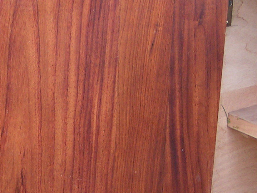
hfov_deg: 18.8
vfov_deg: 14.5
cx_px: 2
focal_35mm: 102
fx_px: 757
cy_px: 125
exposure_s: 1/60
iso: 50
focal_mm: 6.3
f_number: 2.8
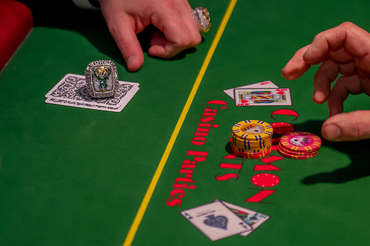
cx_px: 104
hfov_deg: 13.7
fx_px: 1541
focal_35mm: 150
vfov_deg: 9.1
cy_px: 9
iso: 3200
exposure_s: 1/1250
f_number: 2.8
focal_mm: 70
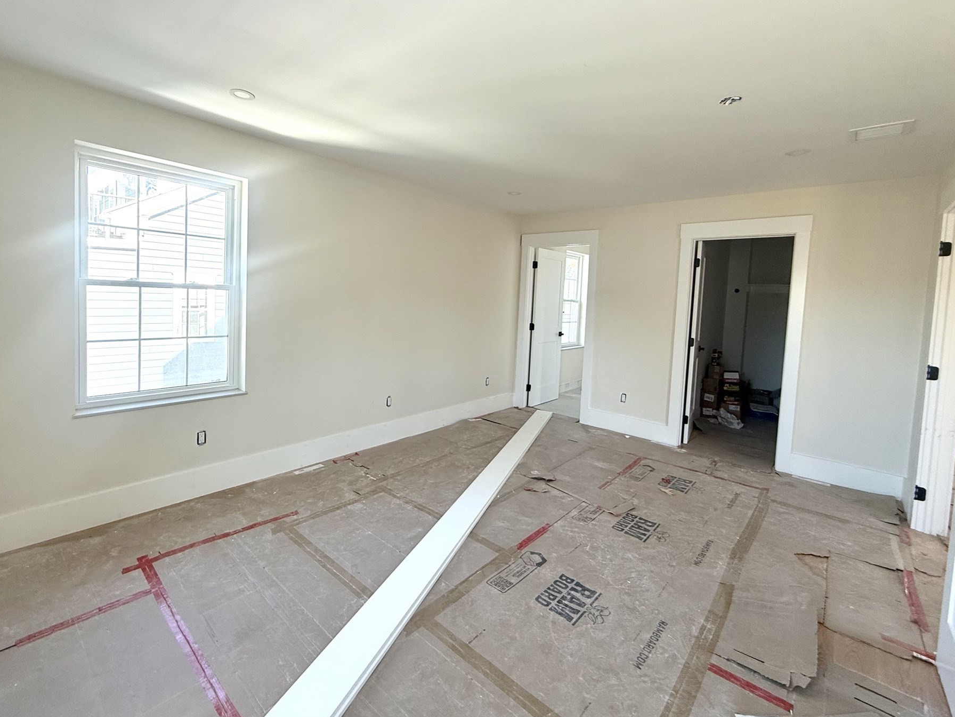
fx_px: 441
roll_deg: -2.5
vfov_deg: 77.8
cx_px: 439
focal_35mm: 16
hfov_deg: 94.3
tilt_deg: -4.1
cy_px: 320
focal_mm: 2.22
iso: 125
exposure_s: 1/99
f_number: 2.2
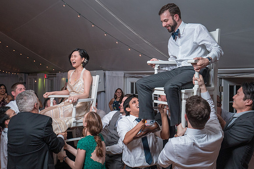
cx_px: 124
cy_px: 82
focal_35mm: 38
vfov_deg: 34.8
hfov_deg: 50.3
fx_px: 270
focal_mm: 33
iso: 2000
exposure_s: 1/200
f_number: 5.6
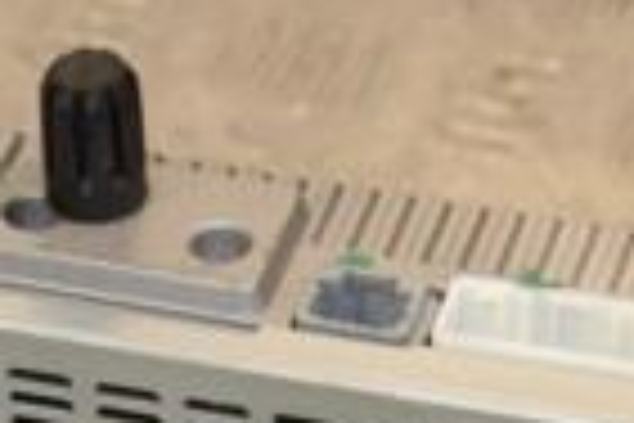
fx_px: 4490
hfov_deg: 8.1
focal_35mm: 255
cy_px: 810
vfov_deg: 5.3
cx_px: 198
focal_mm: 40
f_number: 9
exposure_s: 1/200
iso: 800
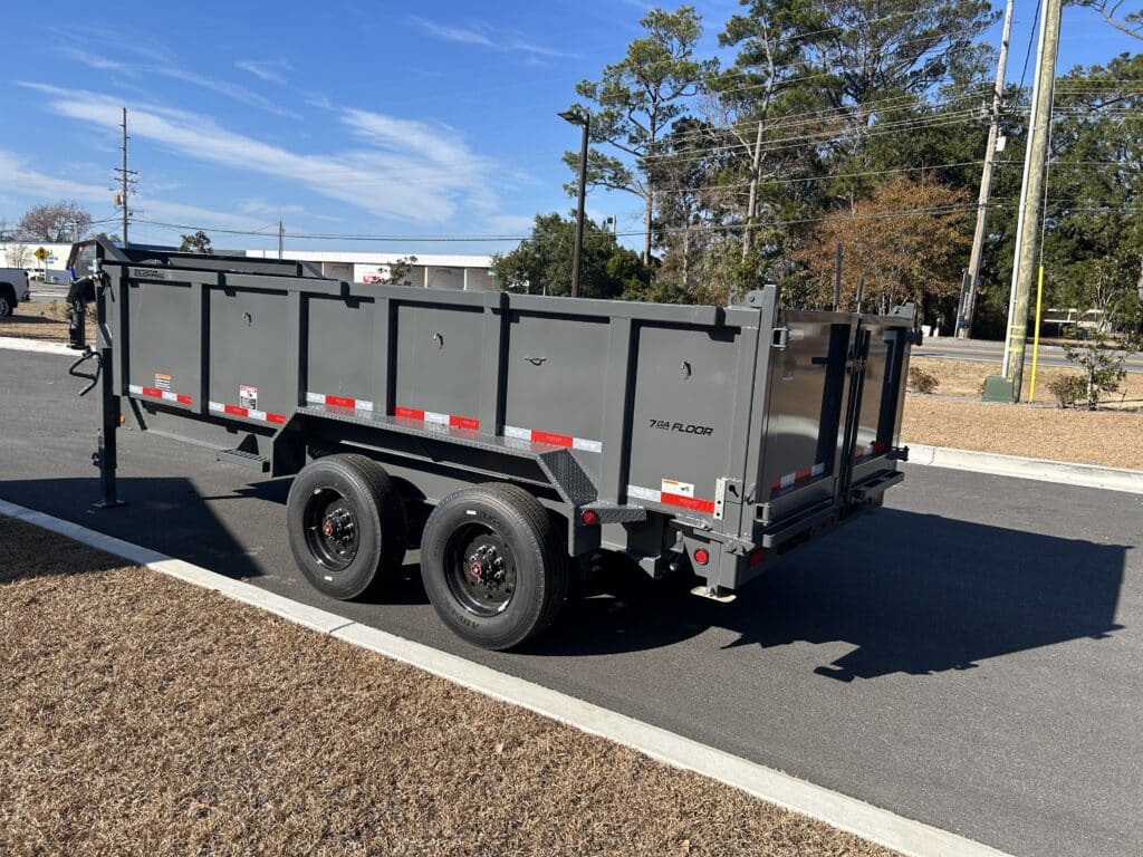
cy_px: 428
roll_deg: -2.8
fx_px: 859
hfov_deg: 67.3
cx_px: 572
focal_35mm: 26
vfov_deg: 53.1
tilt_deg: -8.9
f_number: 1.5
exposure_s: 1/2915
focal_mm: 5.7
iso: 50
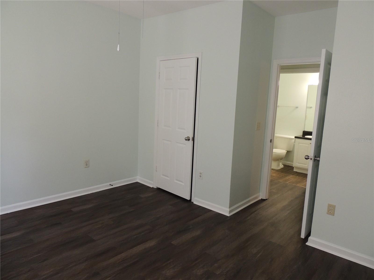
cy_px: 140
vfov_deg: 56.8
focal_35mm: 24
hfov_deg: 71.6
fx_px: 259
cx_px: 187
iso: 360
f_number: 3
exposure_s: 1/30
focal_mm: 4.3
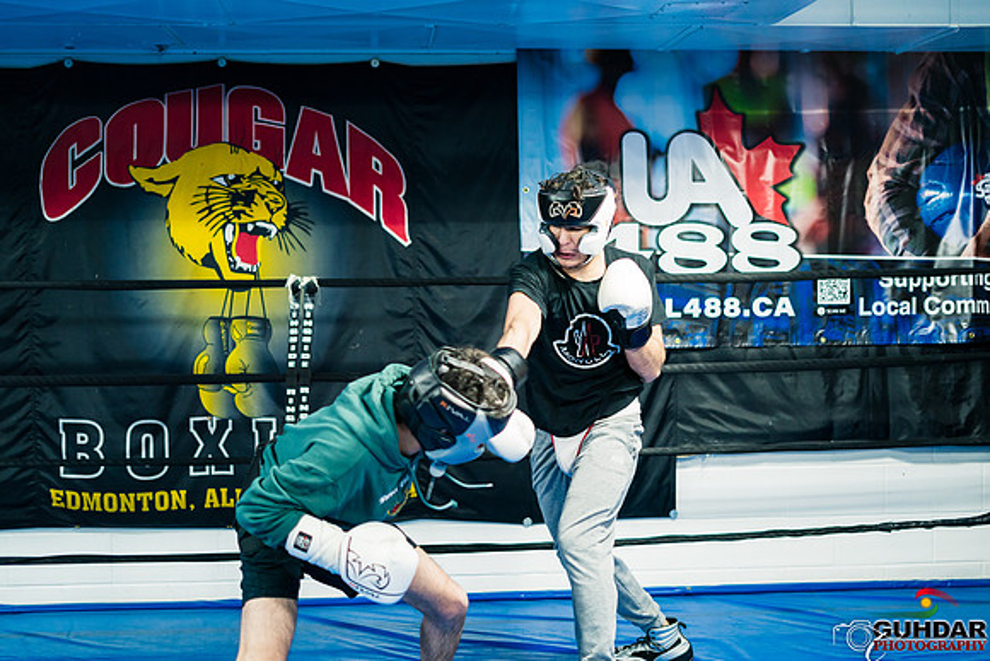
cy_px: 330
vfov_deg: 27.0
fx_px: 1375
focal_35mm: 50
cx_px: 495
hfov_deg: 39.6
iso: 1600
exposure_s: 1/400
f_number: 1.8
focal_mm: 50
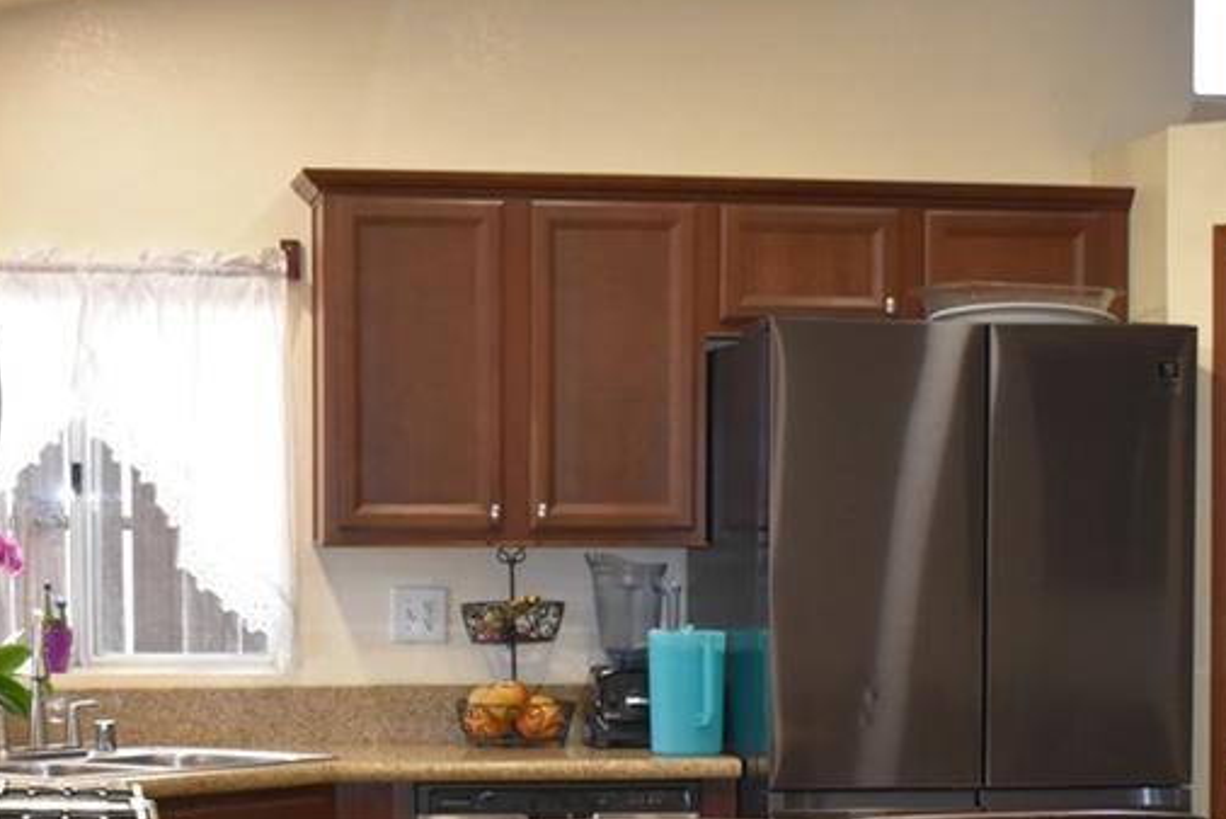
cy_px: 802
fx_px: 3203
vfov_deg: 14.4
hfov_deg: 21.7
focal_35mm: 94
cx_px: 681
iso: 1600
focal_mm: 31
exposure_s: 1/125
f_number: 4.2
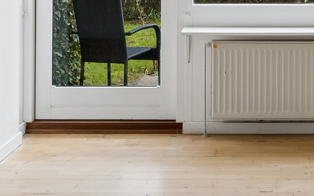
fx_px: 796
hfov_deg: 22.0
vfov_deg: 13.5
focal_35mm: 93
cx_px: 256
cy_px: -65
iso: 200
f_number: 8
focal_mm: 15
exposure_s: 1/13
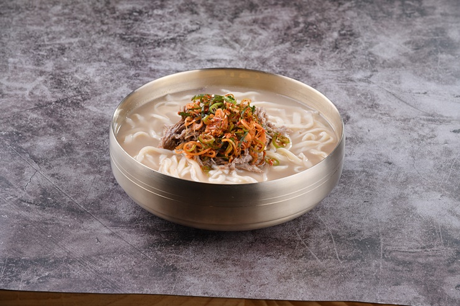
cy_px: 153
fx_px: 1980
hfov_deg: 13.3
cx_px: 230
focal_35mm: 155
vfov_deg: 8.9
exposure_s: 1/125
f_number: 13
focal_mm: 155
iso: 125
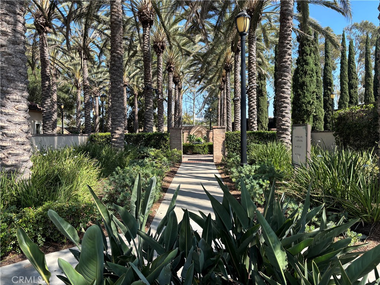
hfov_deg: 67.3
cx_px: 190
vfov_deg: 53.1
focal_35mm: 26
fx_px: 285
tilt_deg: -2.0
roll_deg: +0.6
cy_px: 142
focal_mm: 5.96
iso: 50
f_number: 1.6
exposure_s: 1/880
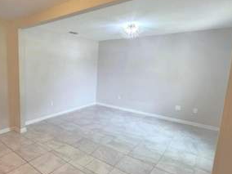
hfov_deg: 72.7
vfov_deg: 61.1
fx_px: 147
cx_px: 67
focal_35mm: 22
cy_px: 89
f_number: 1.9
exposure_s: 1/60
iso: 250
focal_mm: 2.2
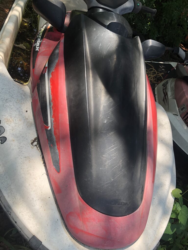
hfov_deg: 49.7
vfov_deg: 63.4
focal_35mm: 28
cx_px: 94
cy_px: 125
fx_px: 203
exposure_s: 1/324
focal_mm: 4
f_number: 1.8
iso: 20
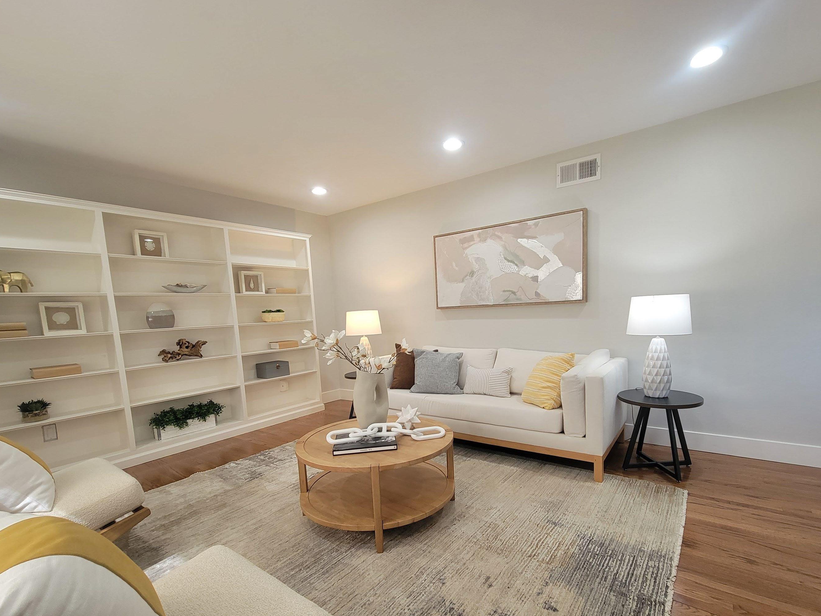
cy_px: 345
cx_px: 431
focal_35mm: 15
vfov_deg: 81.4
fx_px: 356
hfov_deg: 98.1
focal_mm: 2.2
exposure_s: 1/60
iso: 125
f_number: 2.2
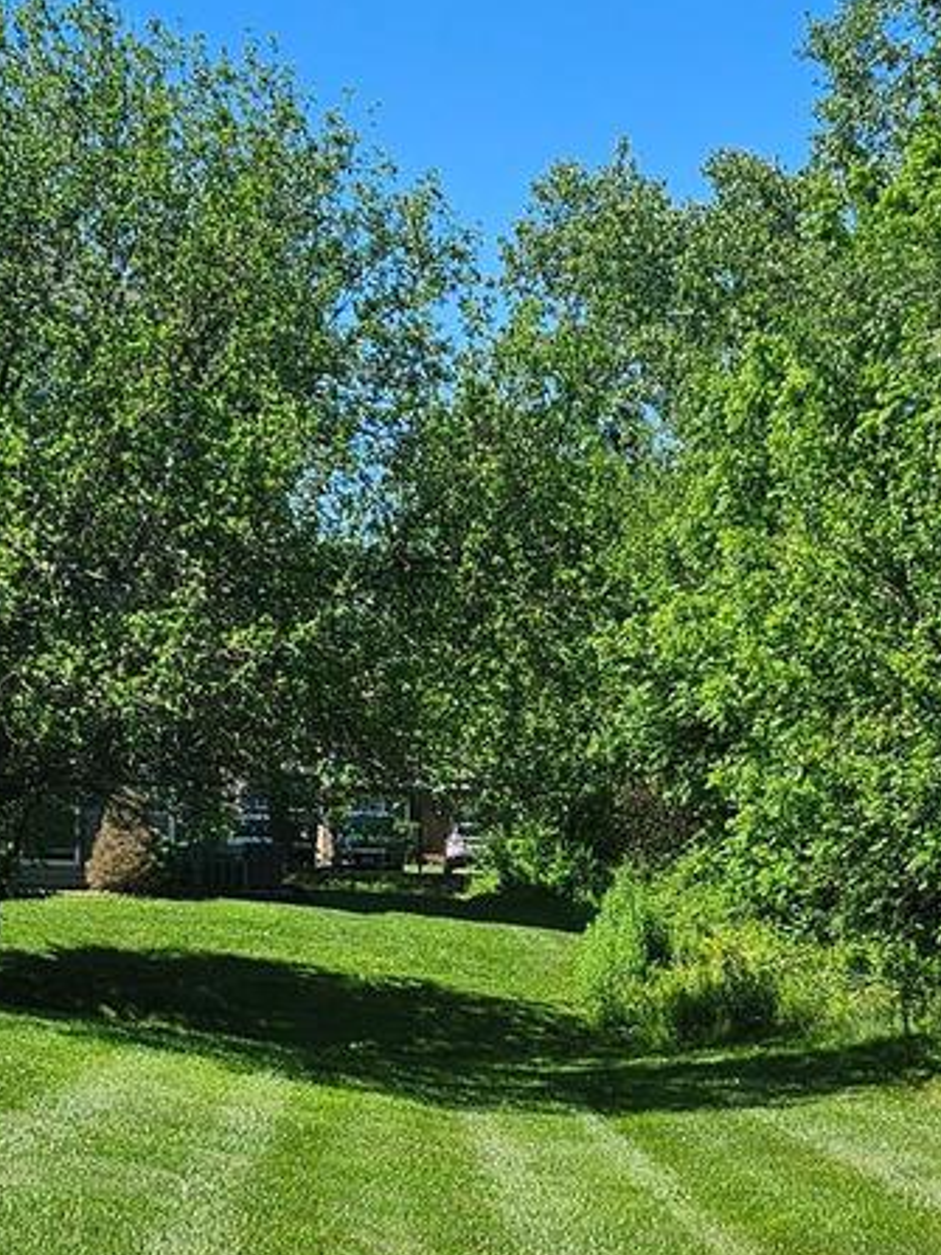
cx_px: 632
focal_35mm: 79
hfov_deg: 18.6
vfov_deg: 23.7
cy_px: 1244
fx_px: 2865
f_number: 1.8
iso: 25
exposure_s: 1/1501
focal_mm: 5.4
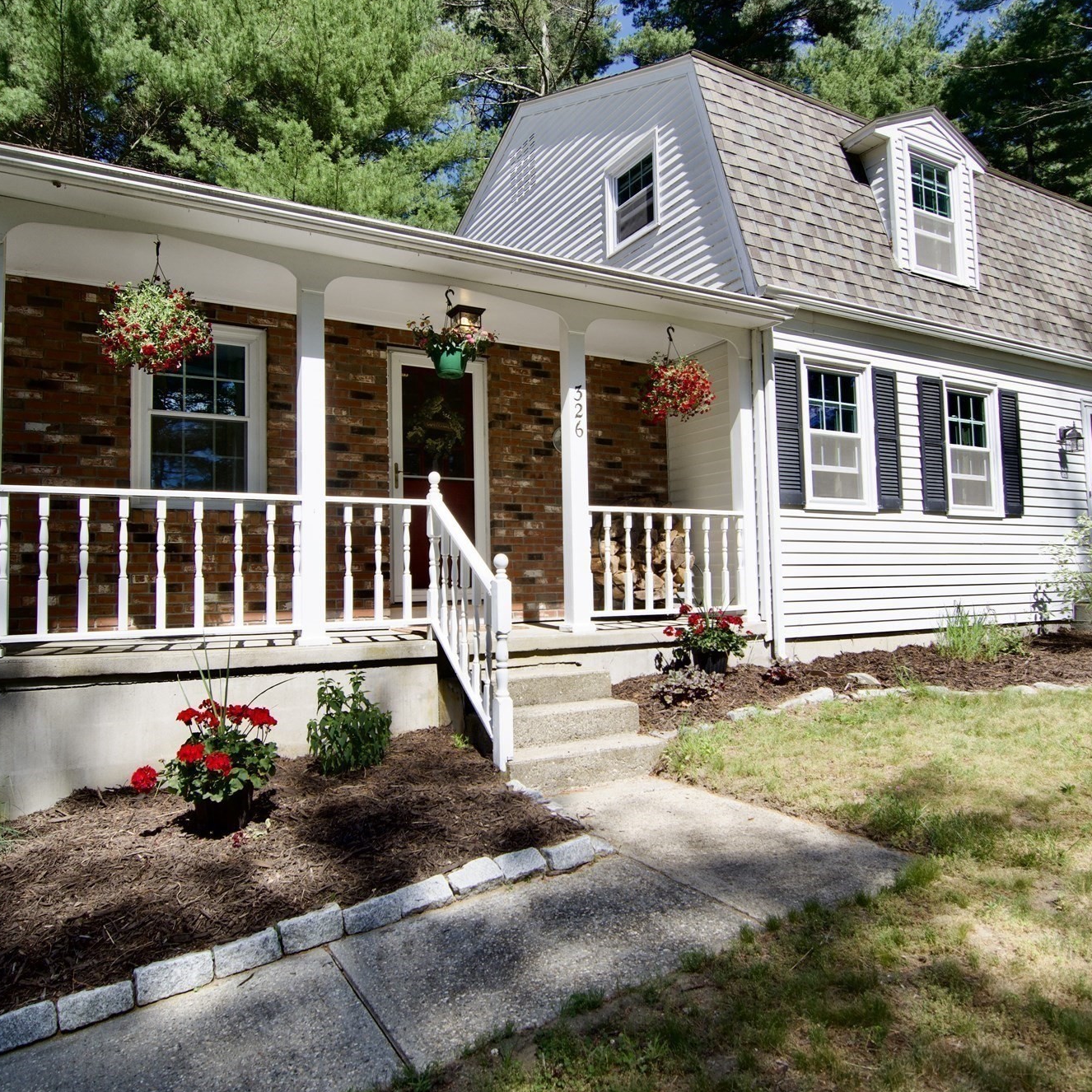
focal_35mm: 22
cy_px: 542
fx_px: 773
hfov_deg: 70.5
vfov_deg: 70.5
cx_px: 544
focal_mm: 11
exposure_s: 1/800
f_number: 6.3
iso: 320
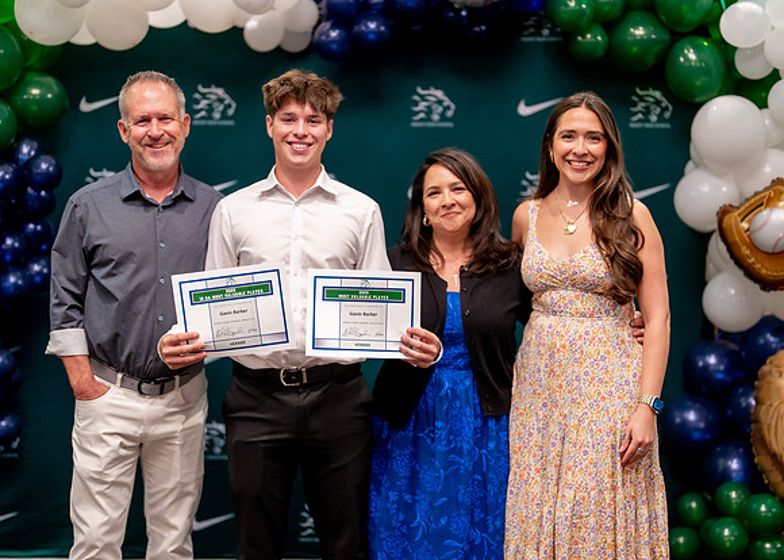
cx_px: 392
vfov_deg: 26.9
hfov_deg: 37.0
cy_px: 280
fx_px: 1170
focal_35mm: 53
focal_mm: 50
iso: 800
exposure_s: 1/320
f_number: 1.2
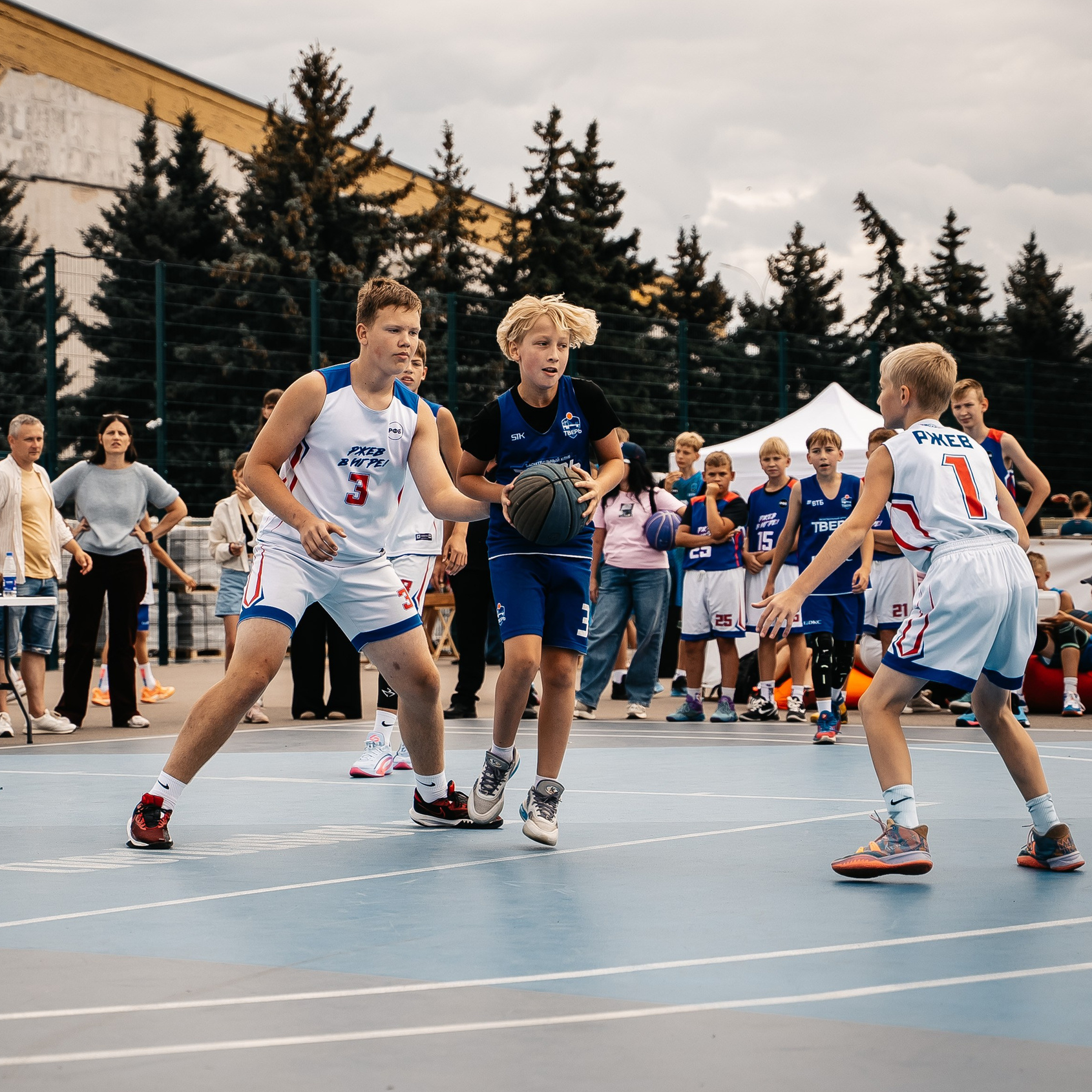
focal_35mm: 88
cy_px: 511
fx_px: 3141
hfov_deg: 19.7
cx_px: 353
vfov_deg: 19.7
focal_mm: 62
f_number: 3.5
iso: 320
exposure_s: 1/2000
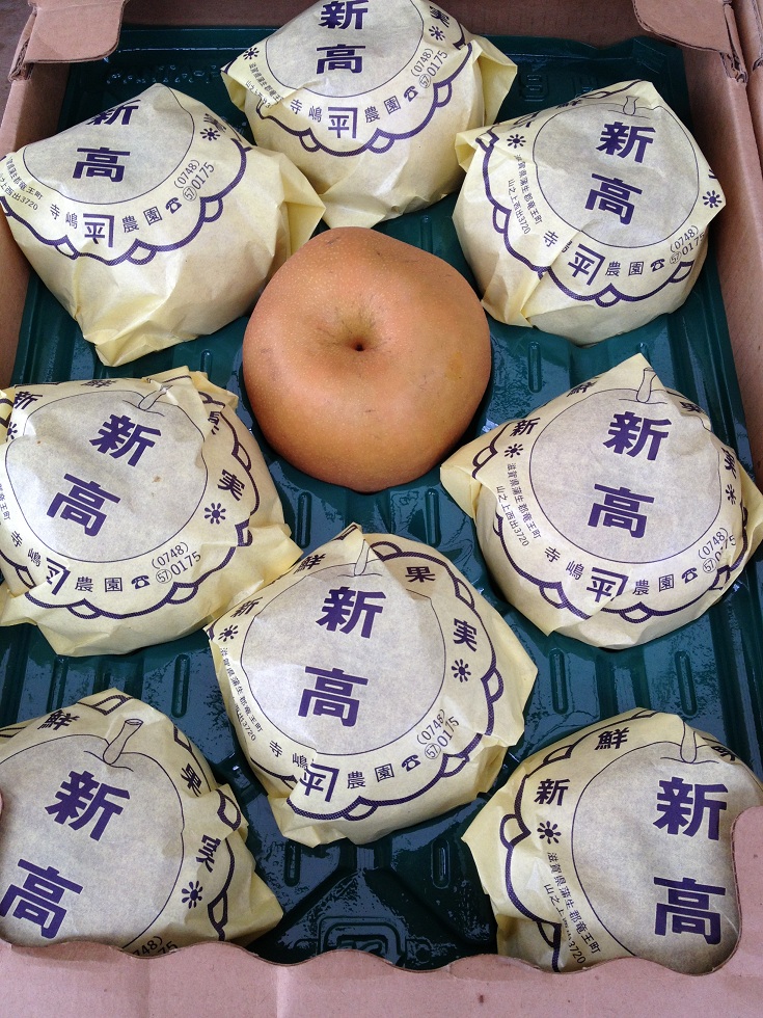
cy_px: 509
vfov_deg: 52.6
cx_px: 382
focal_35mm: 35
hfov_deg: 40.7
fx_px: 1029
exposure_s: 1/60
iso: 64
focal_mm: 4.28
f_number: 2.4
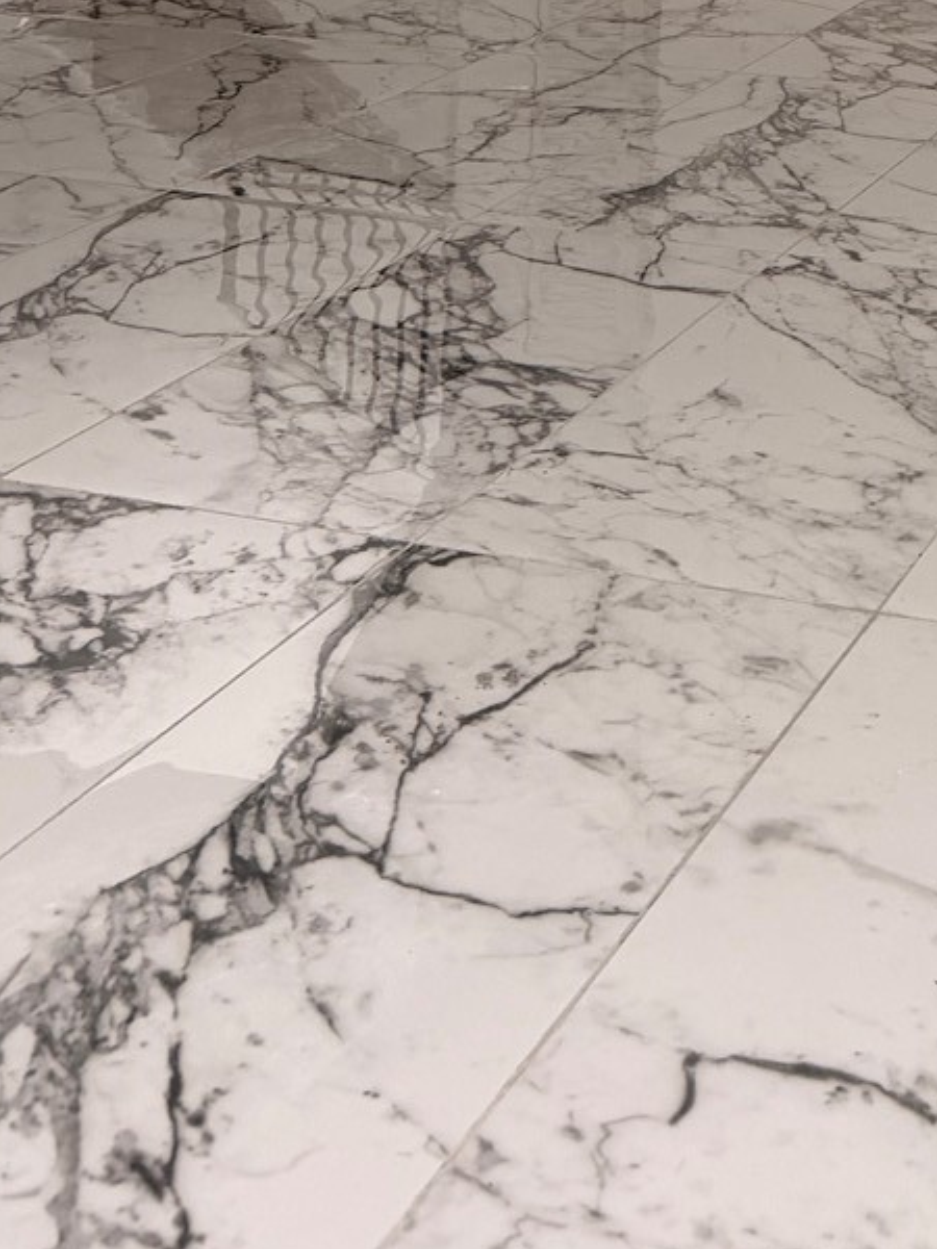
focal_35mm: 64
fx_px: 2310
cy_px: -337
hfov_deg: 21.6
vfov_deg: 26.2
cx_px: 1064
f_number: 1.78
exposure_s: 1/120
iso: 200
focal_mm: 6.76
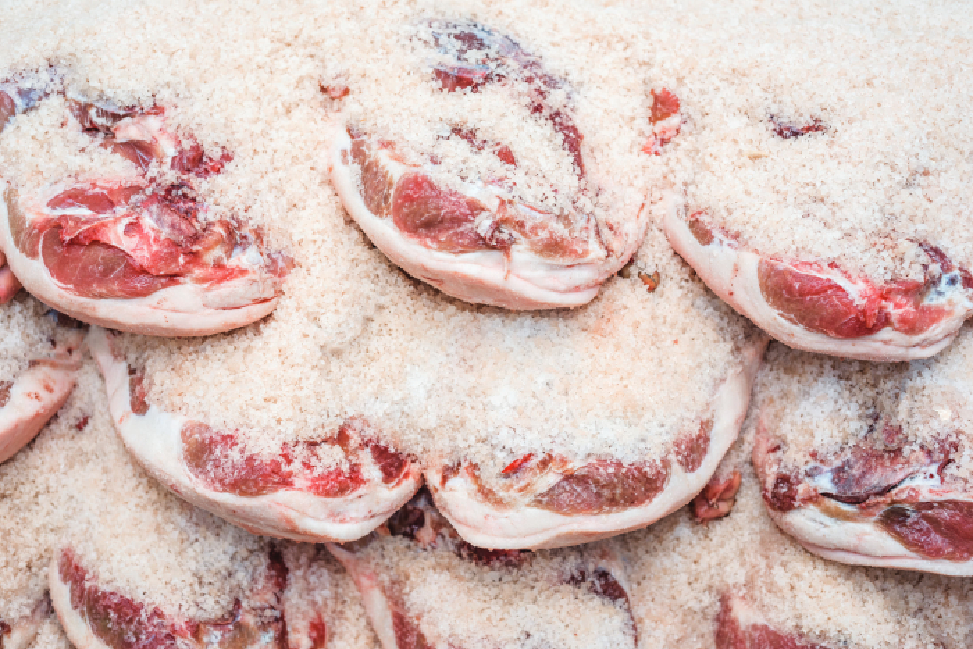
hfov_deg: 39.6
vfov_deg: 27.0
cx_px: 486
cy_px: 324
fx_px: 1352
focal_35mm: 50
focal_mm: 50
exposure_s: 1/125
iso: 100
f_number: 2.8
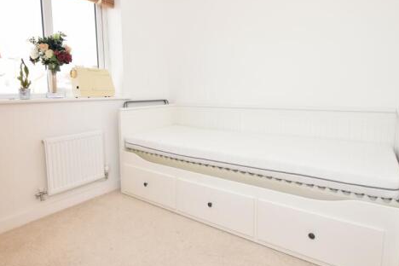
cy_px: 121
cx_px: 183
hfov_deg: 81.0
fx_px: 233
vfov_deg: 59.4
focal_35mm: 21
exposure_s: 1/125
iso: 400
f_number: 5.6
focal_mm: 10
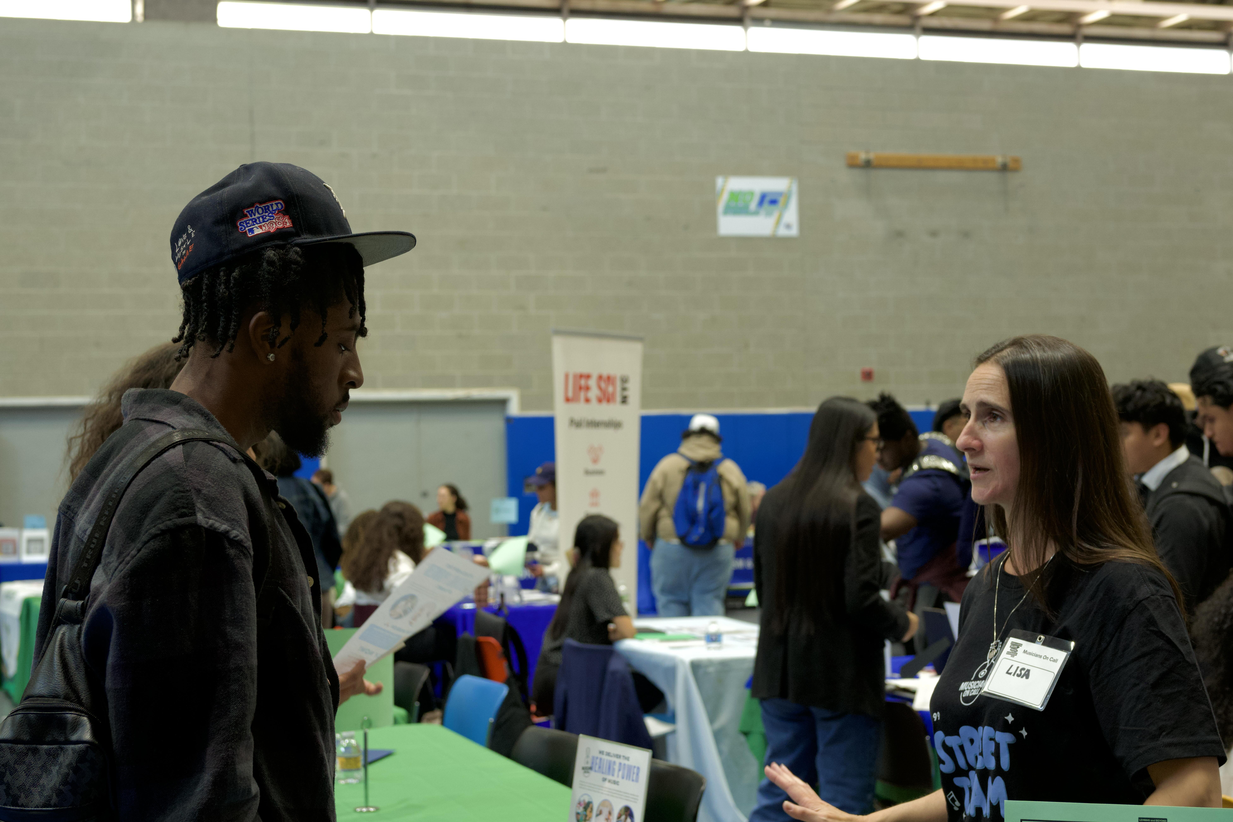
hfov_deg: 39.6
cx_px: 616
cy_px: 411
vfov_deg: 27.0
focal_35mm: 50
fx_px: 1712
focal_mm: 50
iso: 800
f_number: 5.6
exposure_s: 1/50
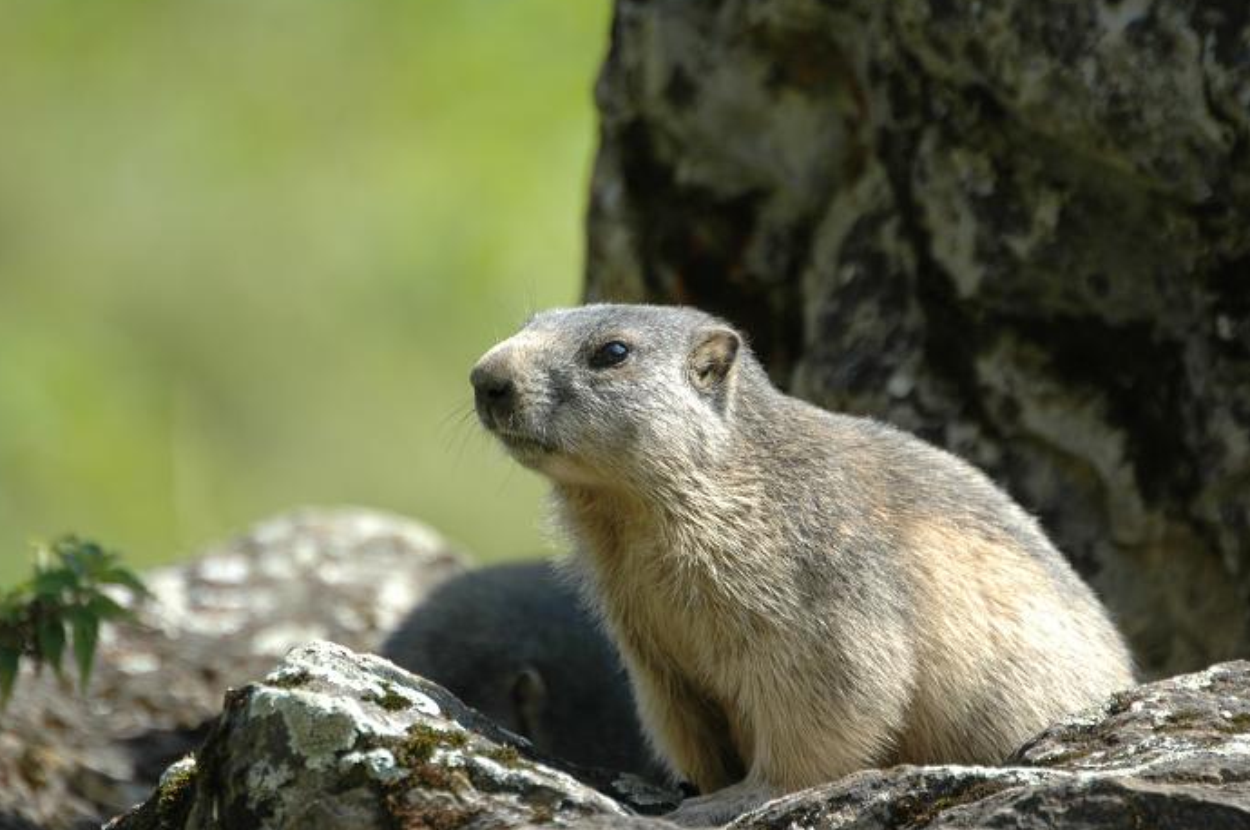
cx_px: 639
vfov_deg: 2.0
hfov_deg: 3.0
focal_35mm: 681
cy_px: 446
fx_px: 23612
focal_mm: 400
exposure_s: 1/250
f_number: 5.6
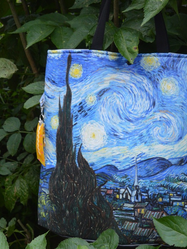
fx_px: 625
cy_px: 51
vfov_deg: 22.3
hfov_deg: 17.0
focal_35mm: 87
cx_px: 118
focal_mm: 35
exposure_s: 1/320
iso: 800
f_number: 9
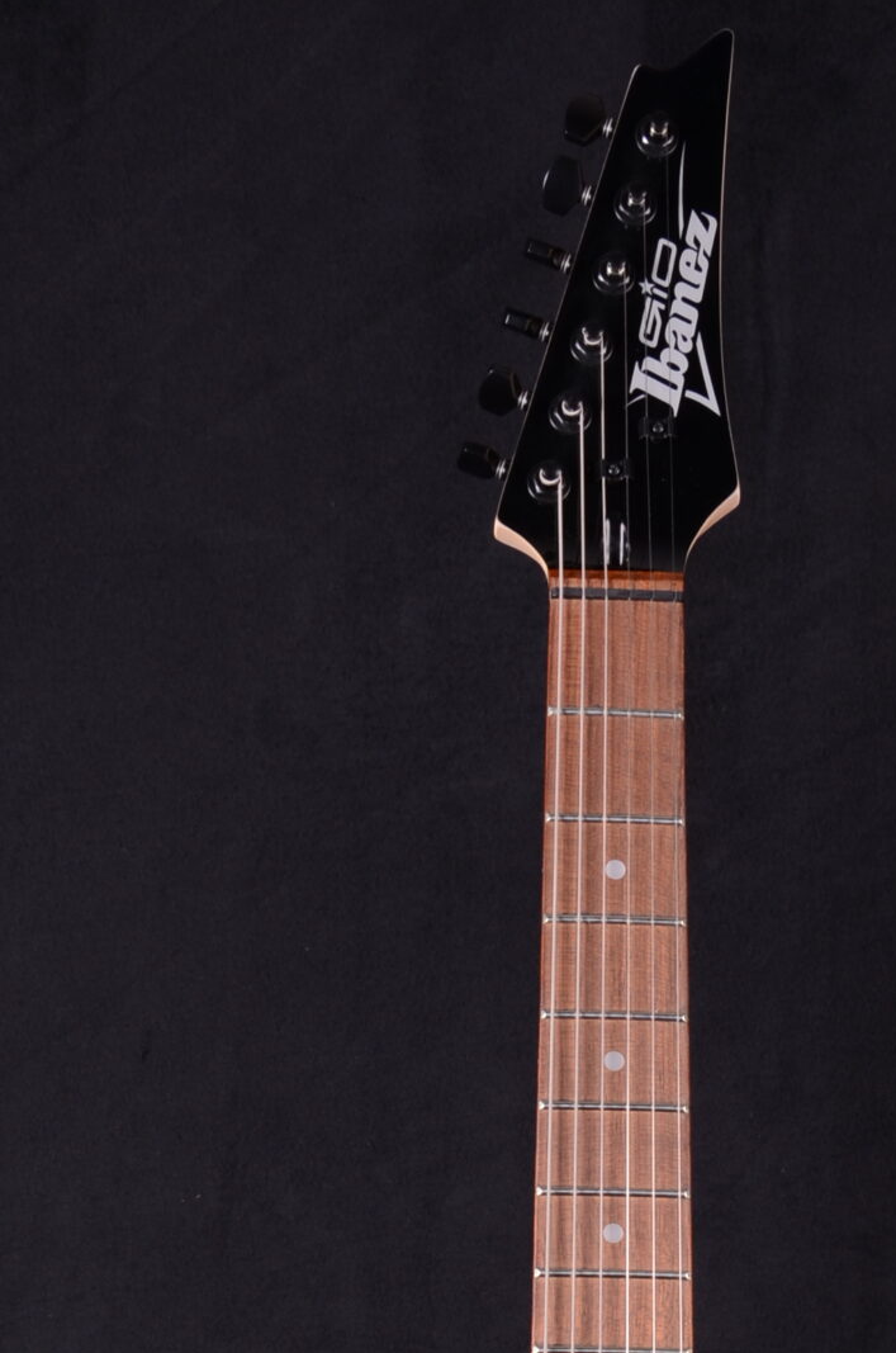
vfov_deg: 18.1
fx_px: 4049
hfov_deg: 12.6
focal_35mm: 108
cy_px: 1590
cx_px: 608
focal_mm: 30
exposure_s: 1/200
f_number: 11
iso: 200
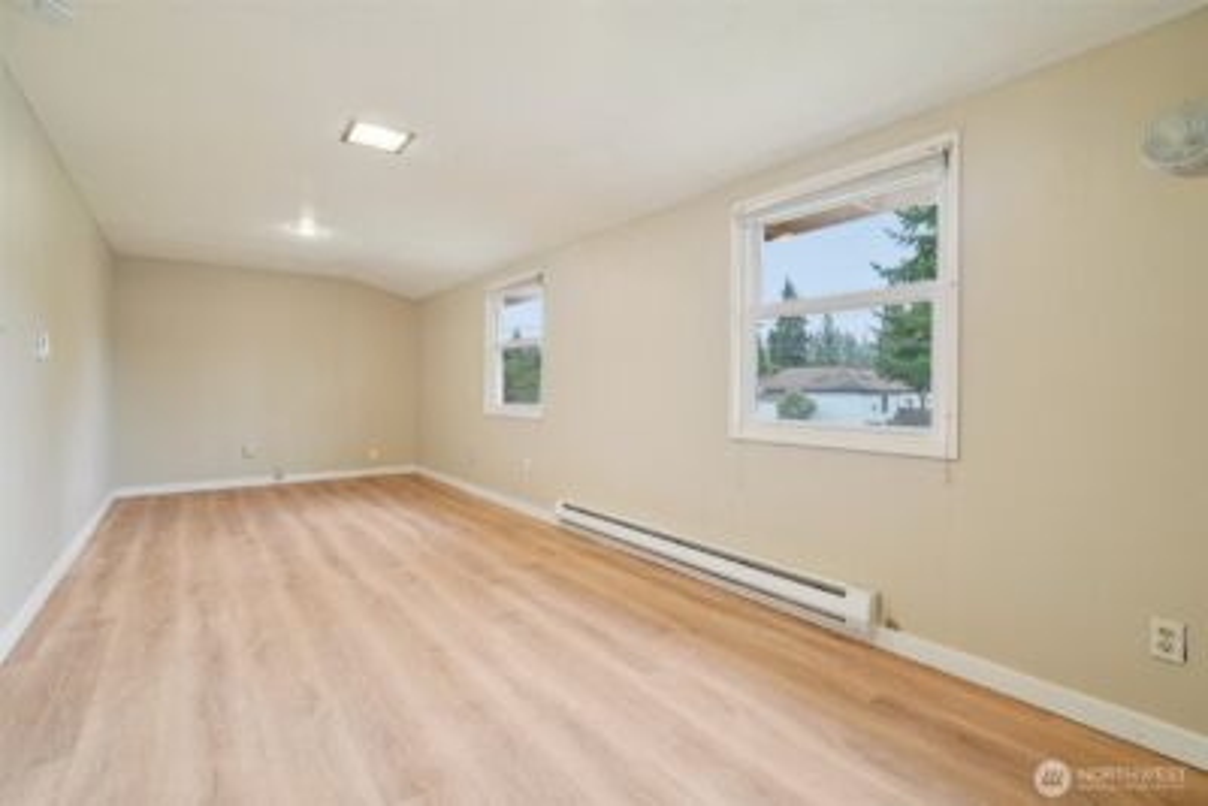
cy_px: 403
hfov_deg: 96.7
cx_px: 604
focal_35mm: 16
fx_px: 537
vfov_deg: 73.8
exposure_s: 1/30
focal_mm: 16
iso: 1600
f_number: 8
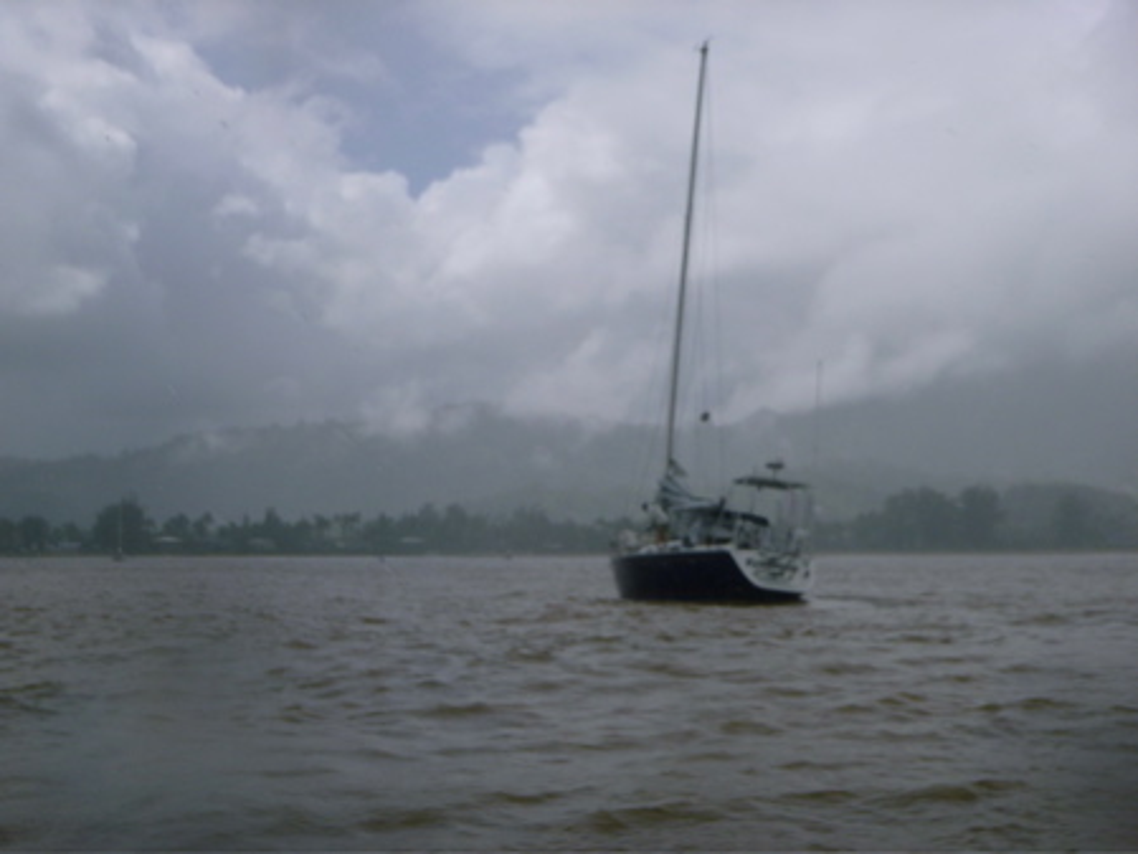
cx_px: 569
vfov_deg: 30.9
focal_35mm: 47
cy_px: 427
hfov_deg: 40.4
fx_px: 1546
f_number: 4.8
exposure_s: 1/1000
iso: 100
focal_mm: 8.4
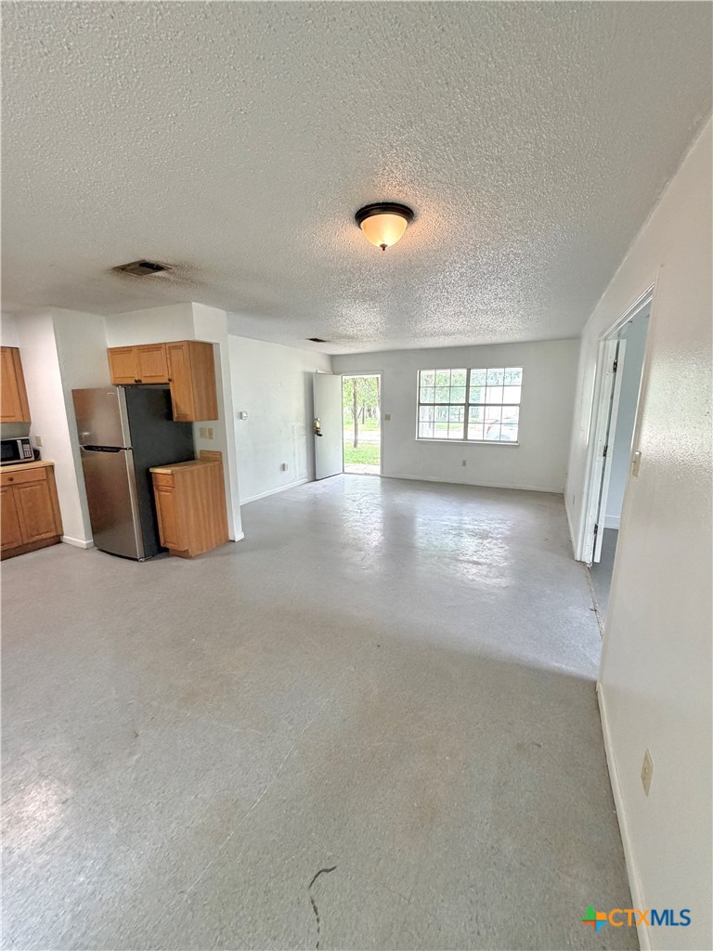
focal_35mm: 14
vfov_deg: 102.1
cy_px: 476
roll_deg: +0.7
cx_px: 356
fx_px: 384
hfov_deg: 85.7
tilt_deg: -11.2
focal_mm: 2.22
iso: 320
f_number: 2.2
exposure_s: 1/120
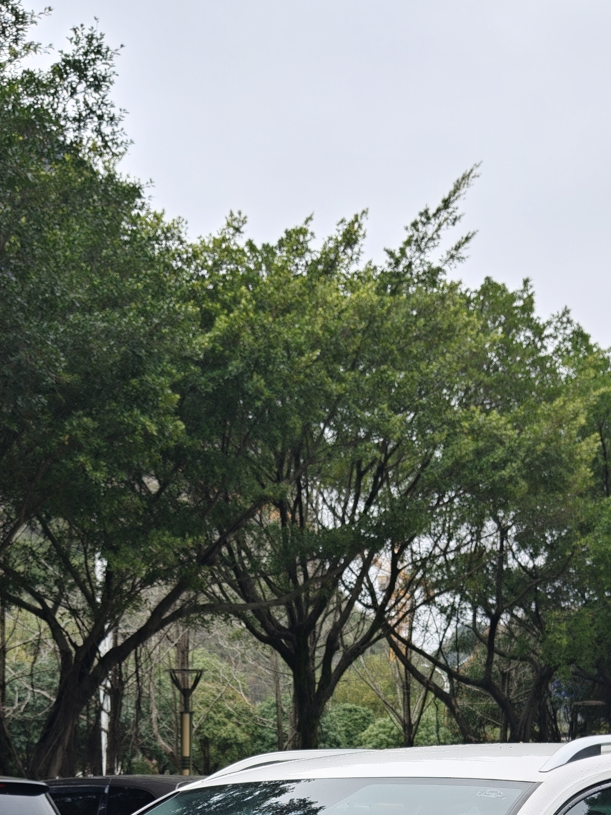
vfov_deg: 28.9
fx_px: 1388
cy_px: 941
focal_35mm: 59
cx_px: 267
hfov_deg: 24.8
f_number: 1.8
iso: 100
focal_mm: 8.67
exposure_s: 1/200
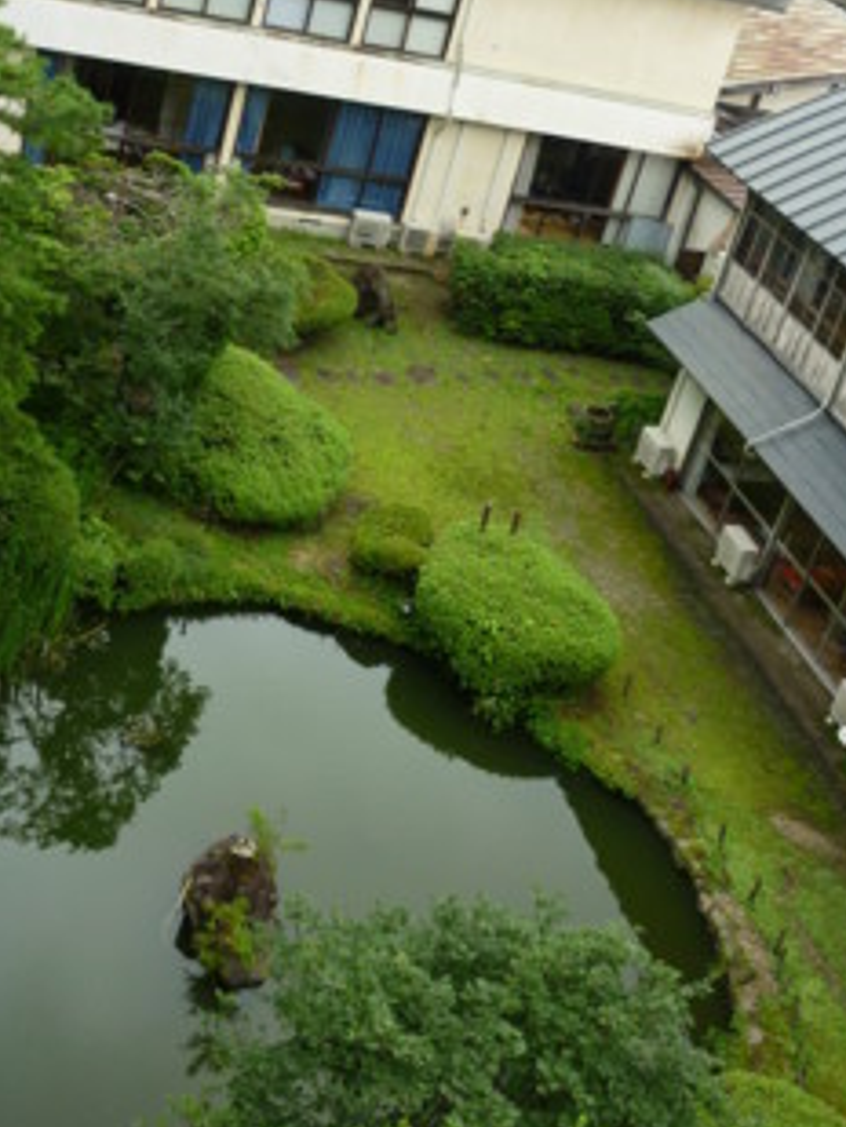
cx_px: 496
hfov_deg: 30.2
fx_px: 1563
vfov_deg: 39.0
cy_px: 339
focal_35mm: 48
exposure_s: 1/80
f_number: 2.8
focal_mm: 5.5
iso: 80
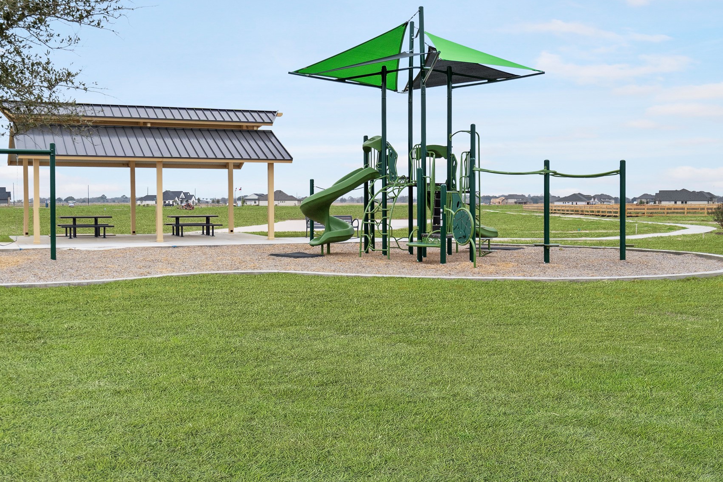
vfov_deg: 32.6
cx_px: 285
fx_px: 823
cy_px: 201
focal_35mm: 41
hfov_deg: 47.1
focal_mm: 32
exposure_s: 1/2500
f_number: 4.5
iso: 500
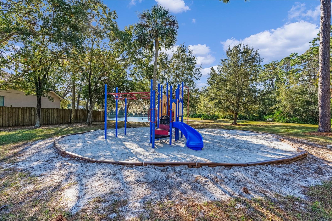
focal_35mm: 16
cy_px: 110
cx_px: 166
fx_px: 148
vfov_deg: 73.7
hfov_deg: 96.7
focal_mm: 16
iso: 100
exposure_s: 1/125
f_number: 5.6
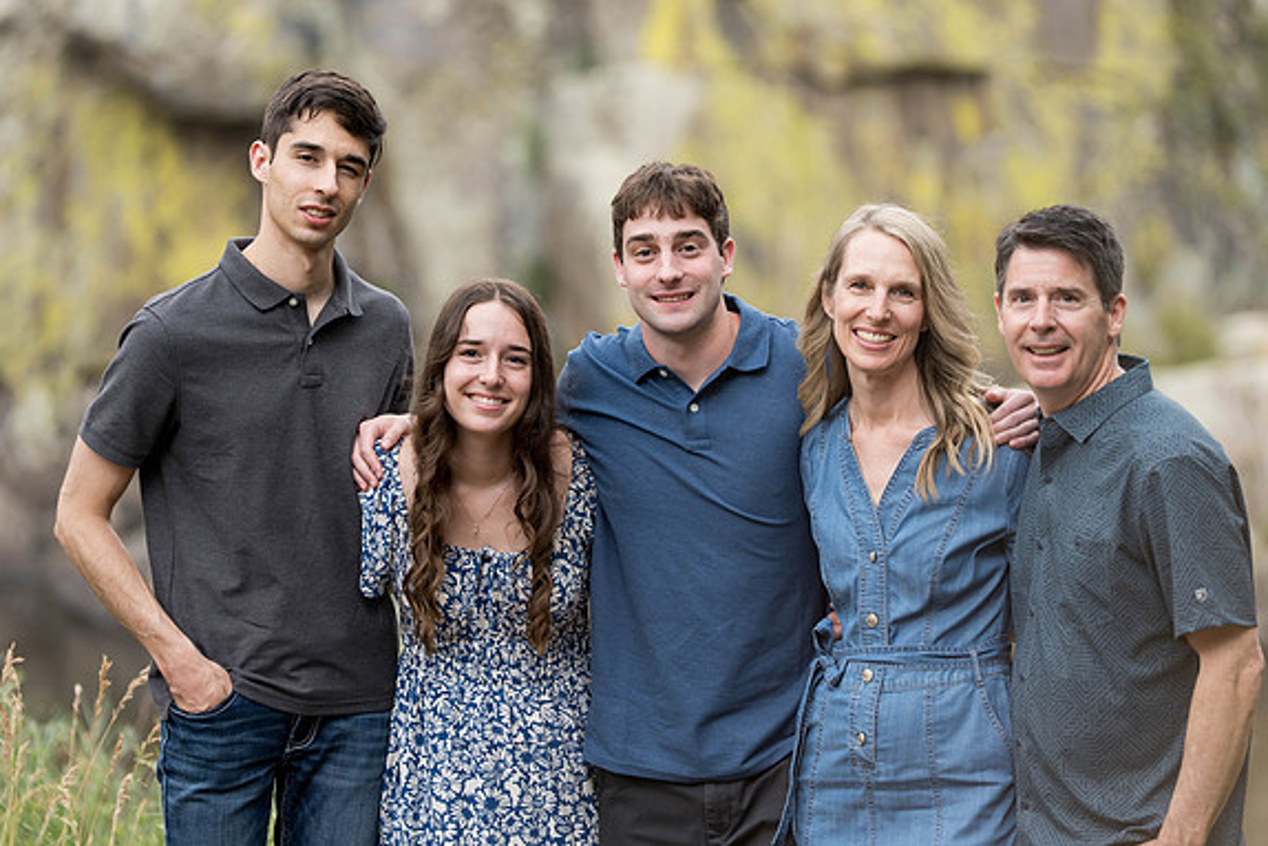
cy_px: 421
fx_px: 7116
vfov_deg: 6.8
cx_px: 636
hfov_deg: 10.2
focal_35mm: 202
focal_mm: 200
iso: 500
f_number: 3.5
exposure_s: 1/160
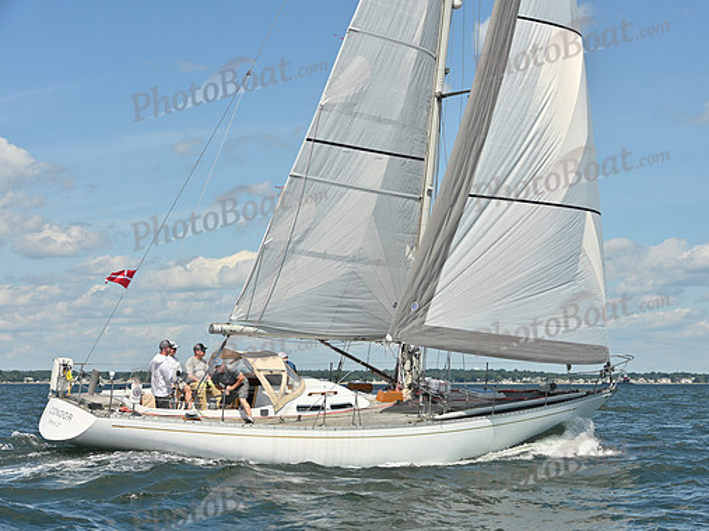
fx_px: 1577
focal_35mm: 77
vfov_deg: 19.1
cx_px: 401
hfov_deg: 25.3
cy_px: 268
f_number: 9
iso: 250
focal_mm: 70
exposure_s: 1/1250
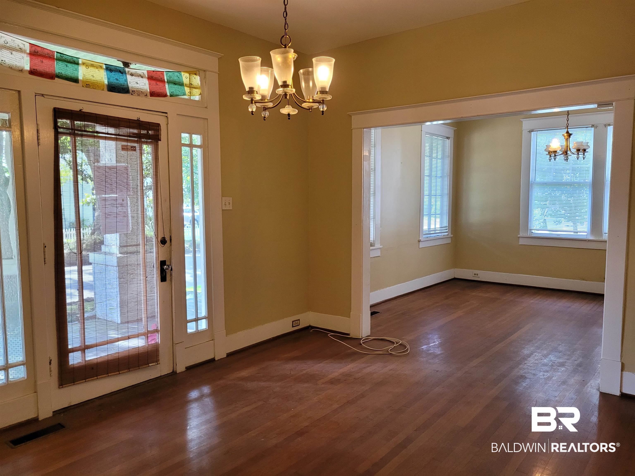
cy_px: 238
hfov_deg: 67.3
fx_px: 477
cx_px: 318
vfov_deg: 53.1
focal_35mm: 26
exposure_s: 1/120
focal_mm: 5.4
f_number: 1.8
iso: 250
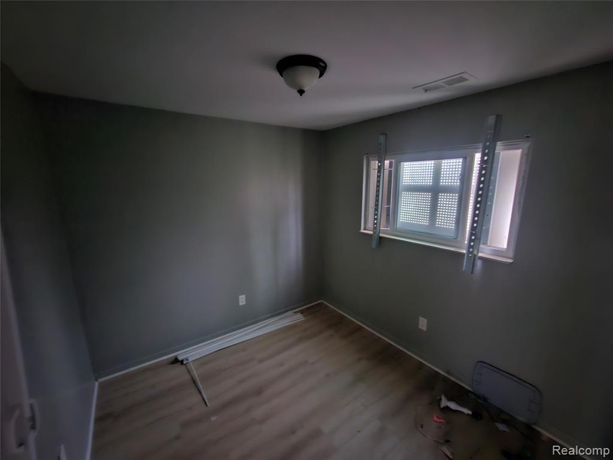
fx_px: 230
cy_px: 230
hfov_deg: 106.2
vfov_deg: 89.9
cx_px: 306
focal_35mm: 13
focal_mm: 2.2
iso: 1600
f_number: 2.2
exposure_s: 1/5.22
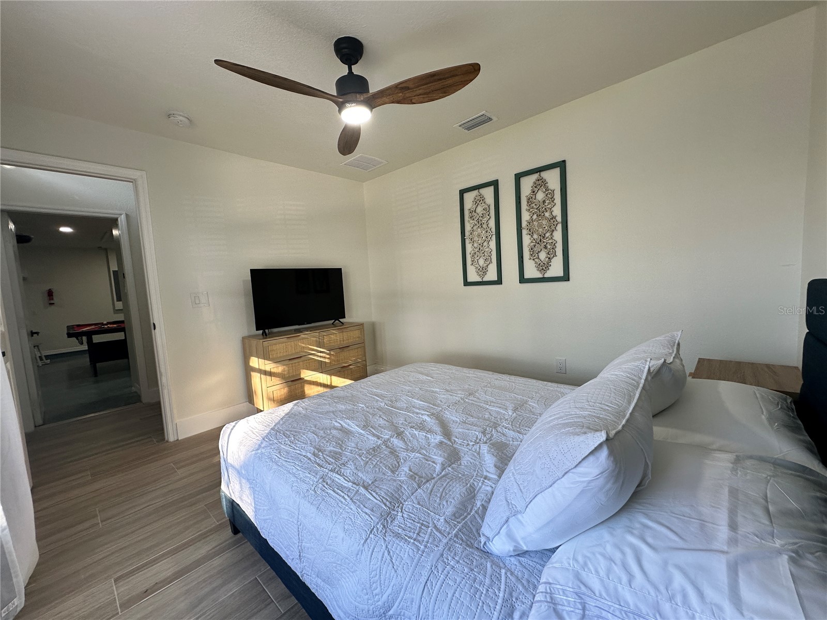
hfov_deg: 102.1
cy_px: 310
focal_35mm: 14
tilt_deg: -4.9
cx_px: 414
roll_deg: +3.2
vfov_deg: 85.7
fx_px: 334
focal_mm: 2.22
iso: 80
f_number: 2.2
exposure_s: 1/99
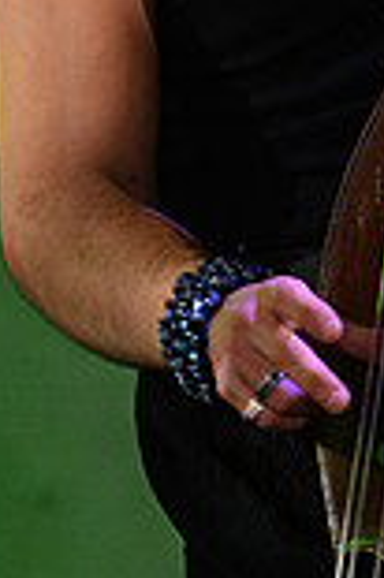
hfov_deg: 2.4
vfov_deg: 3.5
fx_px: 9316
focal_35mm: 581
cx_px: 362
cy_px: -183
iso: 5000
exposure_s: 1/200
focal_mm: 200
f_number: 2.8
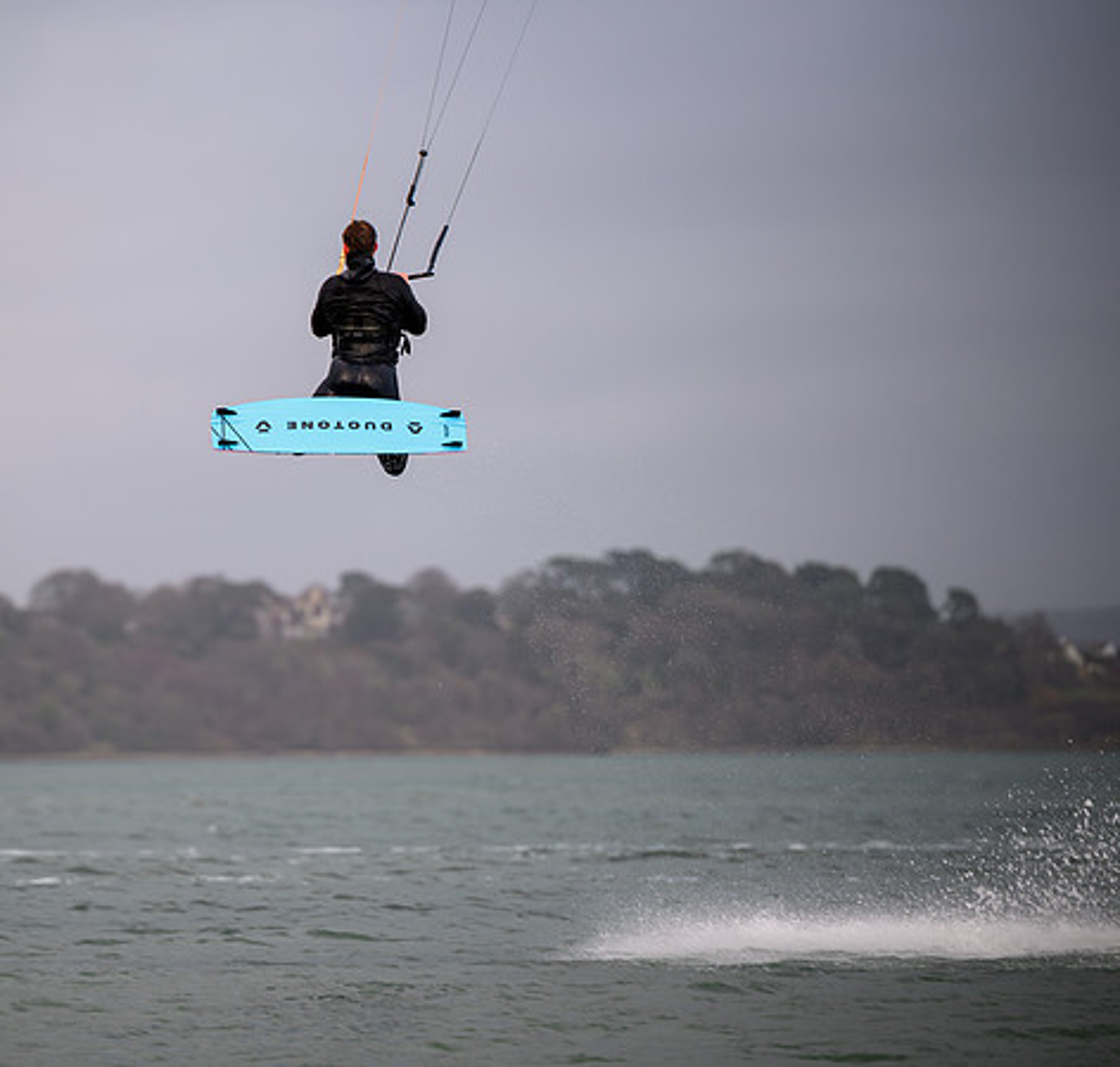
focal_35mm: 276
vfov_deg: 6.2
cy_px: 534
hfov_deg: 6.5
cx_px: 320
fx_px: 9867
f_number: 3.2
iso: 100
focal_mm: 200
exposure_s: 1/640
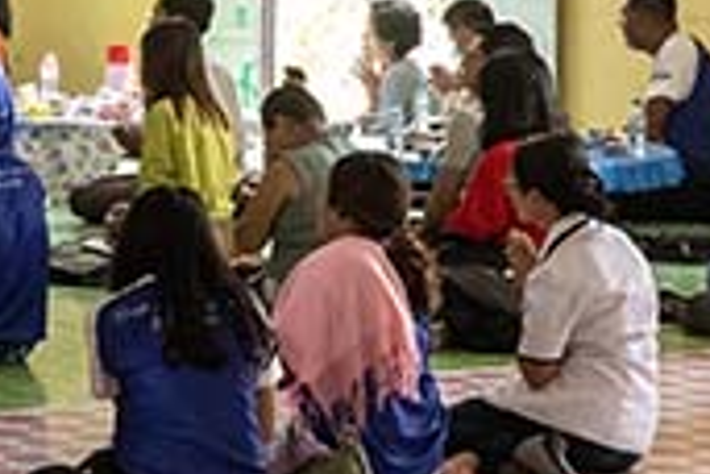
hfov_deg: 10.3
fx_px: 3605
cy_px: -87
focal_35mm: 183
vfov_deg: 7.5
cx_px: -768
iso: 5600
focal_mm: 32.5
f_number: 7.1
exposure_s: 1/160
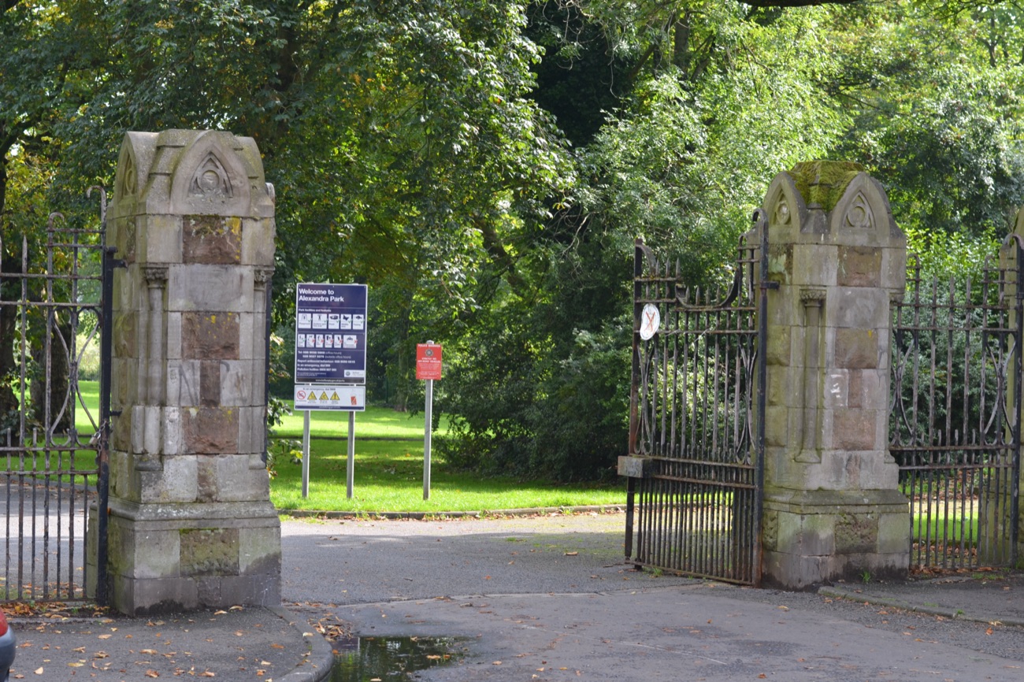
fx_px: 2133
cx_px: 512
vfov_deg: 18.2
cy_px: 341
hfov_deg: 27.0
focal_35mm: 75
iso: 160
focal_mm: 50
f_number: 5.6
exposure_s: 1/125
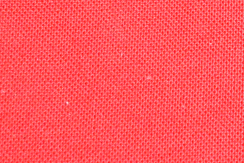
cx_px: 600
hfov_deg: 7.1
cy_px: -155
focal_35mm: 272
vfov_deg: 5.0
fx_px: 1844
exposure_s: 1/200
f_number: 5
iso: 1250
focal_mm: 24
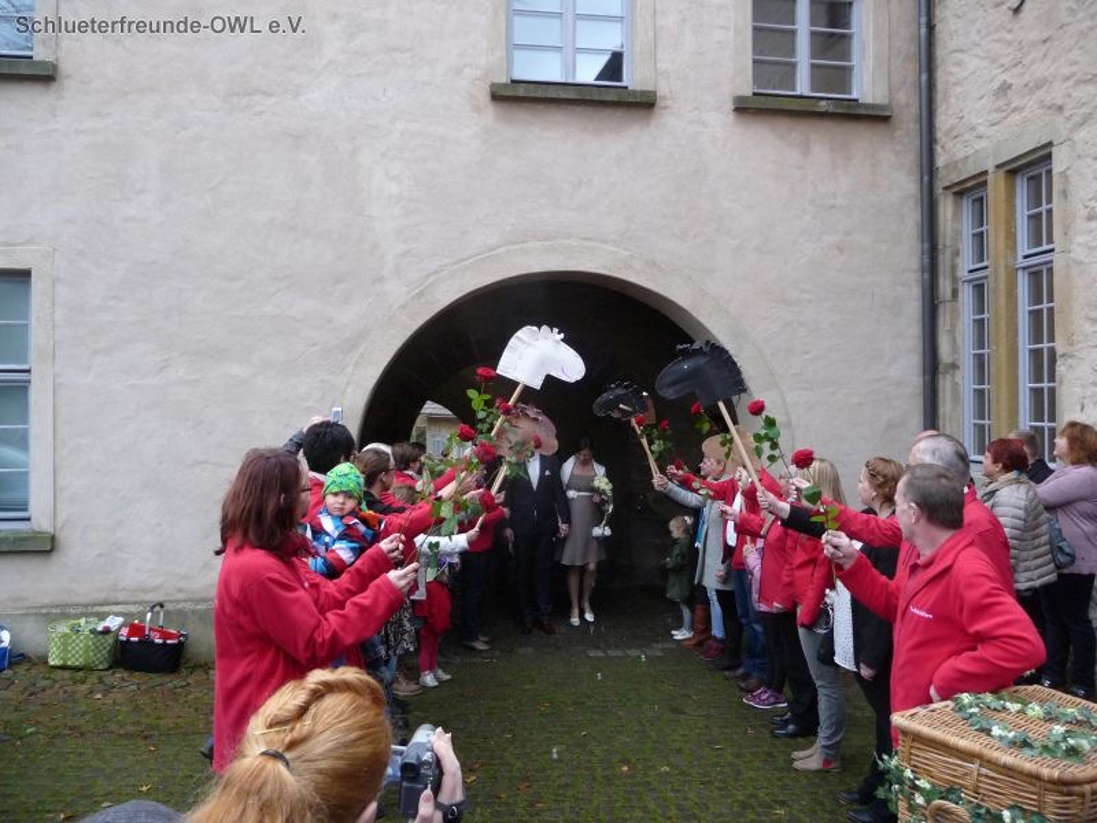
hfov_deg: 63.4
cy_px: 412
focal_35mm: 28
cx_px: 548
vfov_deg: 49.7
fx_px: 887
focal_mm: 4.7
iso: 400
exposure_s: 1/60
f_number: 3.3
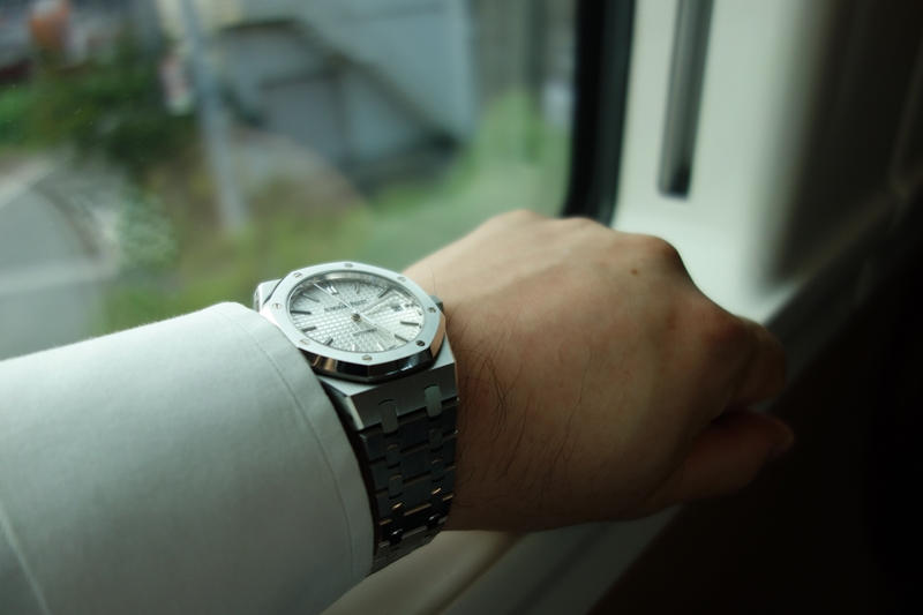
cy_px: 308
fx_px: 718
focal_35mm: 28
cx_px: 462
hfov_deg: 65.5
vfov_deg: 46.4
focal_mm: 10.4
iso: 125
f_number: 1.8
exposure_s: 1/200
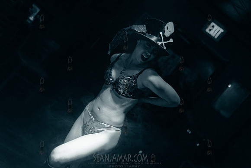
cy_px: 84
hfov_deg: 39.6
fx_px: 349
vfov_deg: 27.0
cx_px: 126
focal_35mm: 50
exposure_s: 1/400
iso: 4000
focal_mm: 50
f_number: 1.8
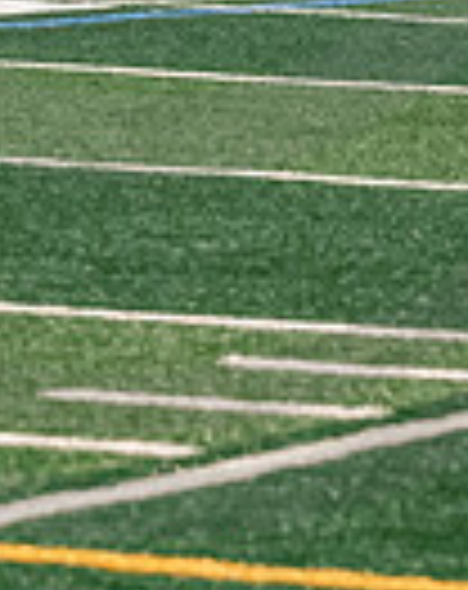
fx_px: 9637
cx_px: 107
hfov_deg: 2.8
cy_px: -150
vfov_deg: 3.5
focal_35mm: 554
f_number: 3.5
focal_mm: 70
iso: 3200
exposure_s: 1/320
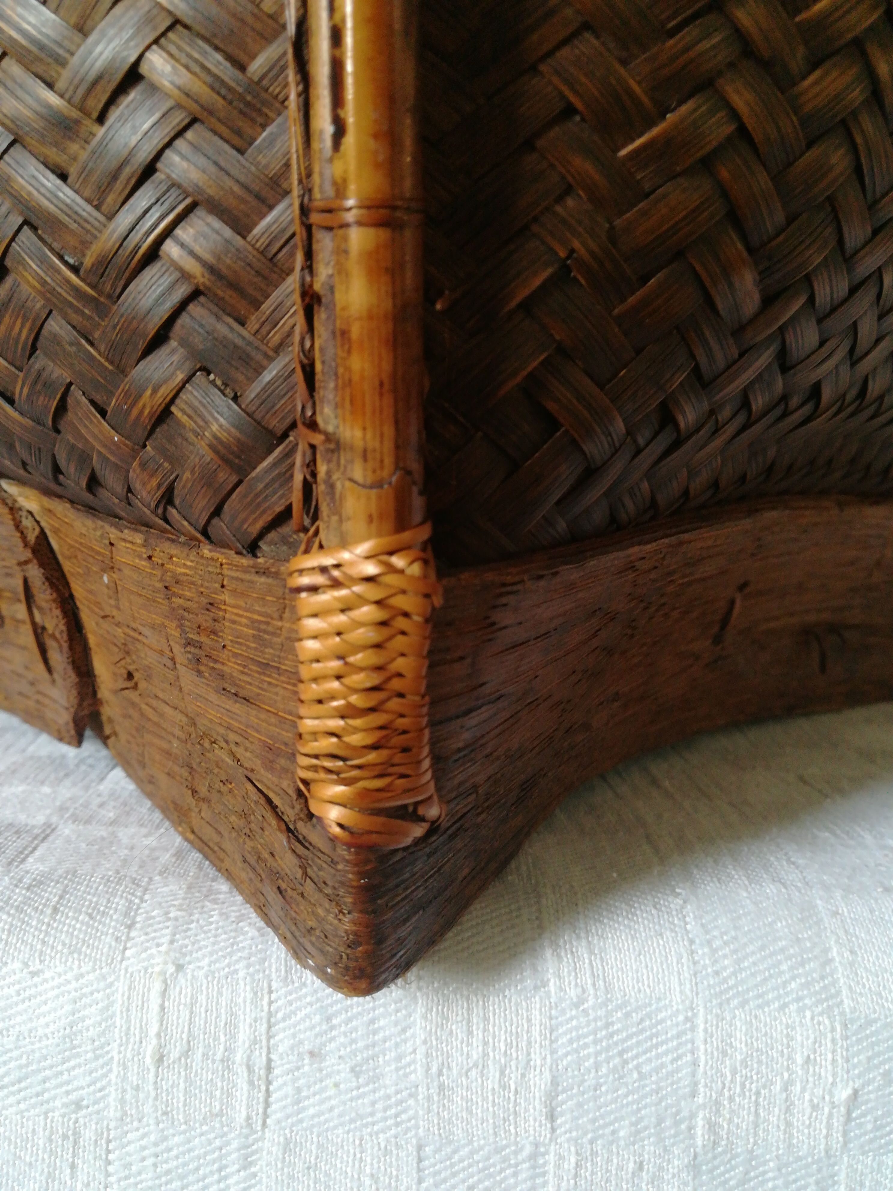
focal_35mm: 26
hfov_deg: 53.1
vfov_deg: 67.3
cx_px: 446
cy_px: 596
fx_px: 894
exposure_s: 1/33.3
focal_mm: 3.83
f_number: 2.2
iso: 200
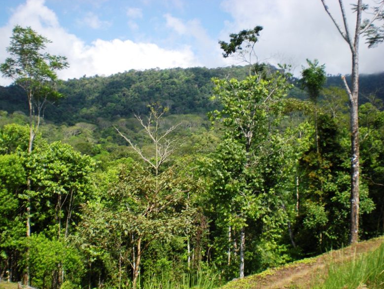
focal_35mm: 39
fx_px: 433
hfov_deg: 47.8
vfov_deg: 36.8
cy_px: 147
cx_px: 189
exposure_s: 1/345
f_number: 4.6
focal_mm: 6.3
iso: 64
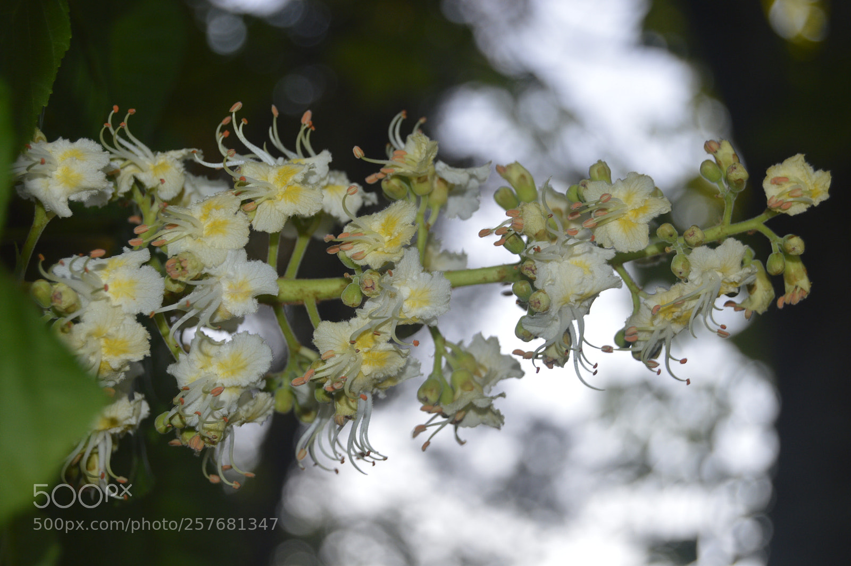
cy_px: 283
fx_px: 1949
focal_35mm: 82
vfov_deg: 16.5
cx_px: 426
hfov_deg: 24.6
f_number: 5.6
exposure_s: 1/125
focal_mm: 55
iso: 320
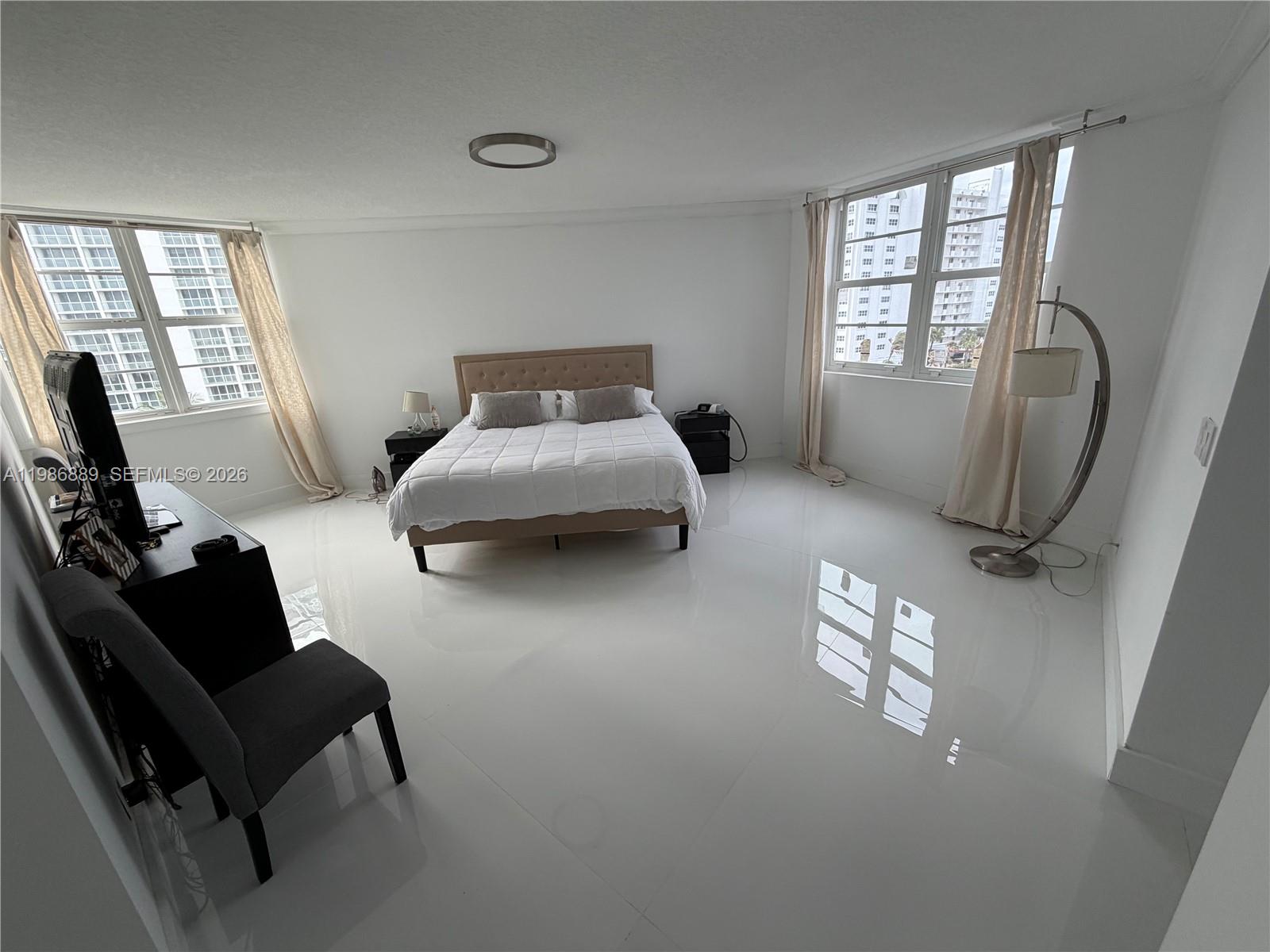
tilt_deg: -17.9
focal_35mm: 14
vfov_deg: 85.7
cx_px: 635
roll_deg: +3.5
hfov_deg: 102.1
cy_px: 476
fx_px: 514
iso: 80
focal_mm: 2.22
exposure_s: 1/121
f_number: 2.2
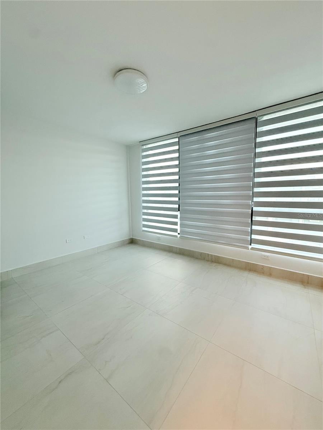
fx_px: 174
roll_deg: +2.5
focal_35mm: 14
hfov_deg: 85.7
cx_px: 162
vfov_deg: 102.1
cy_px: 215
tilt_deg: -3.7
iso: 250
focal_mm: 2.22
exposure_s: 1/60
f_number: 2.2
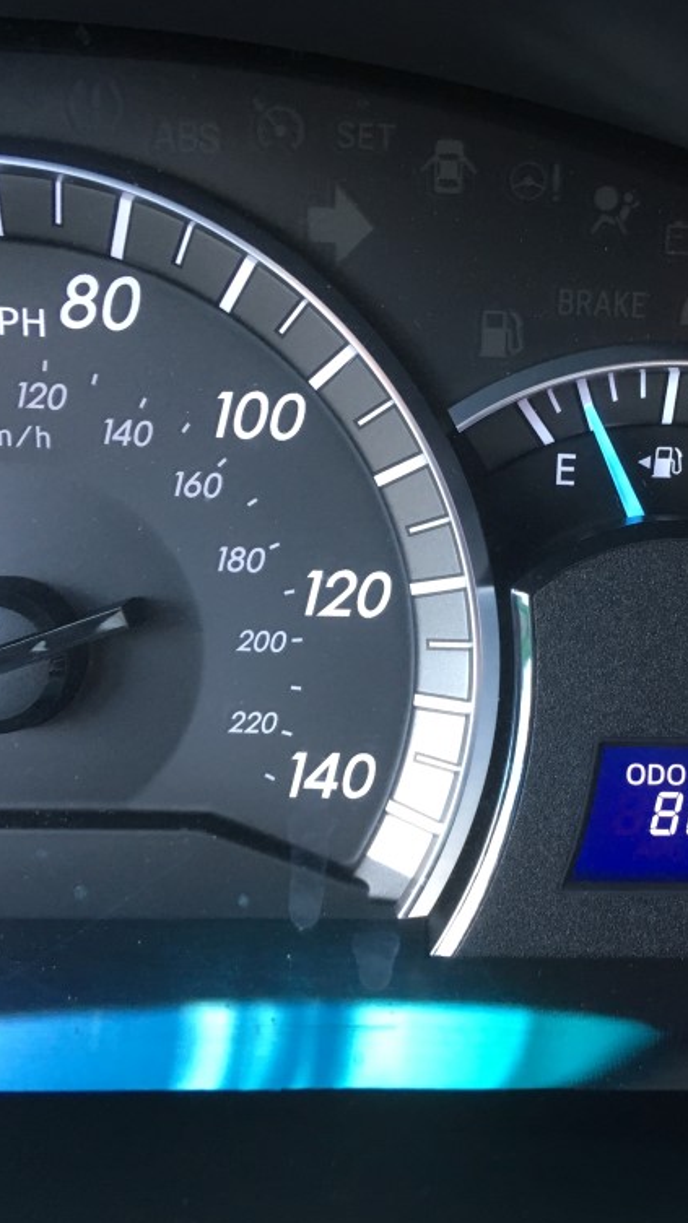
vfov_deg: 47.4
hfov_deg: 27.4
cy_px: 607
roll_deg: -1.4
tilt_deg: -28.4
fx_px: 1395
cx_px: 490
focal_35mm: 43
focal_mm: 4.15
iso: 100
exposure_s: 1/30
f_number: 2.2
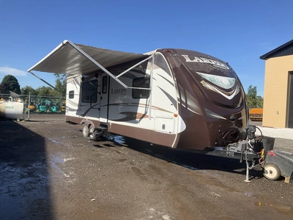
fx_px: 245
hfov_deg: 61.7
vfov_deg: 48.2
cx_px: 146
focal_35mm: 29
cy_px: 110
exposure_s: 1/1730
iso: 25
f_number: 1.8
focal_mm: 3
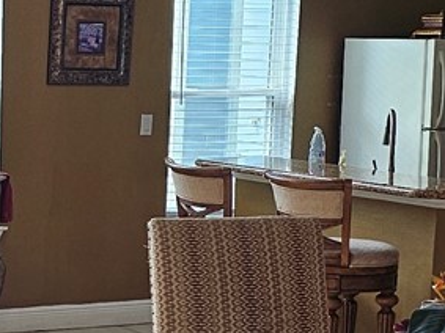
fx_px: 1670
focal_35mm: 130
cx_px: -52
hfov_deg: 14.8
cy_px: 261
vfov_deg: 11.4
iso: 100
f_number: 1.7
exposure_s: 1/120
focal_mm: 6.3
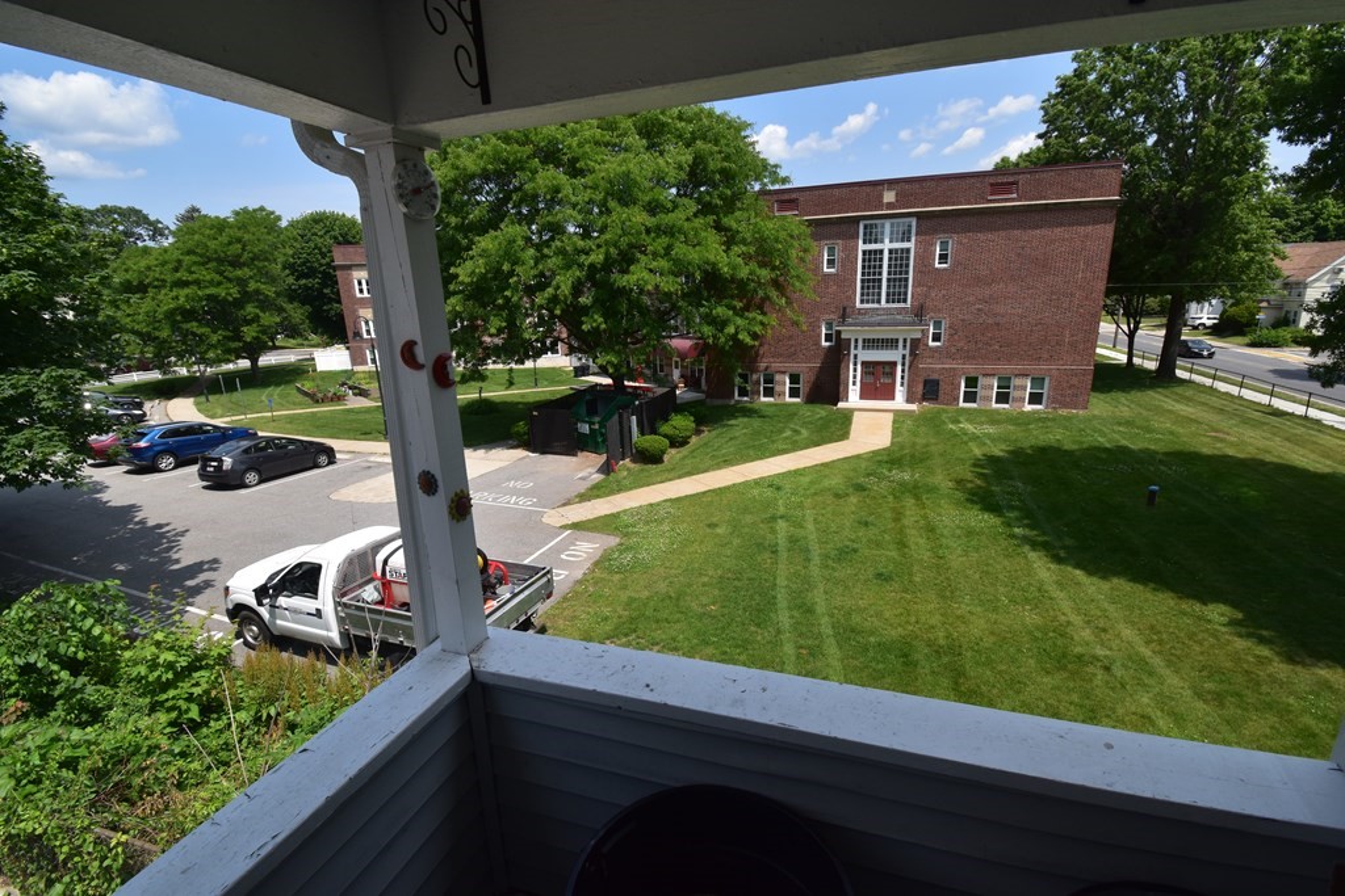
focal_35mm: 15
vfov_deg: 77.3
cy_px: 448
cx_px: 672
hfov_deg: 100.4
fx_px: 560
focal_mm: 10
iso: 400
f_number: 11
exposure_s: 1/320
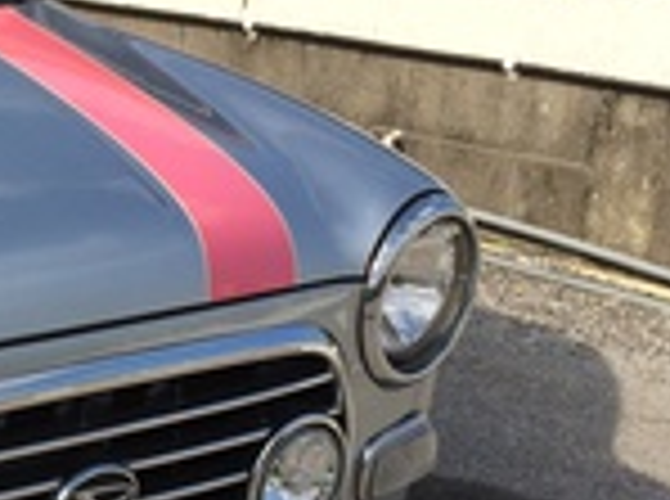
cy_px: 354
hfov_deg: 17.5
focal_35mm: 101
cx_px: -346
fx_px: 1950
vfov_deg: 14.5
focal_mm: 4.12
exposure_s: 1/1953
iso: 32
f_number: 2.2
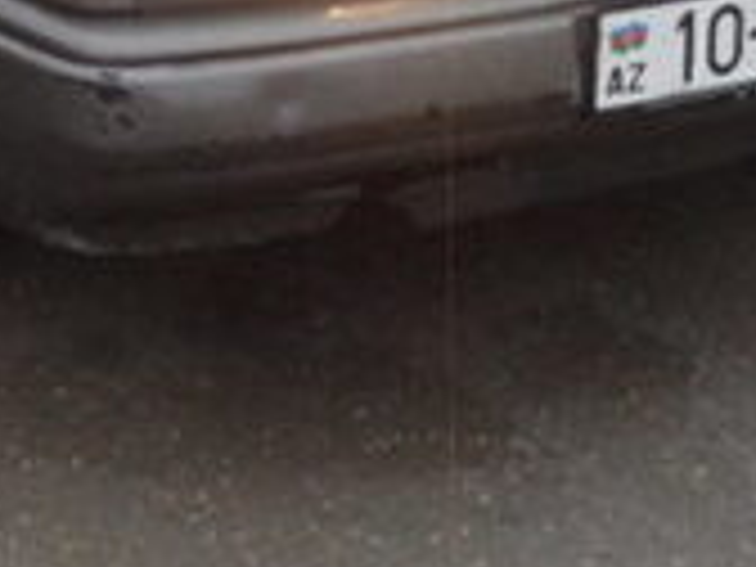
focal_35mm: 102
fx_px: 2228
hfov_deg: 19.2
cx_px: 297
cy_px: -155
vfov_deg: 14.0
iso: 320
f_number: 3.3
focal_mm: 4.9
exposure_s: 1/30
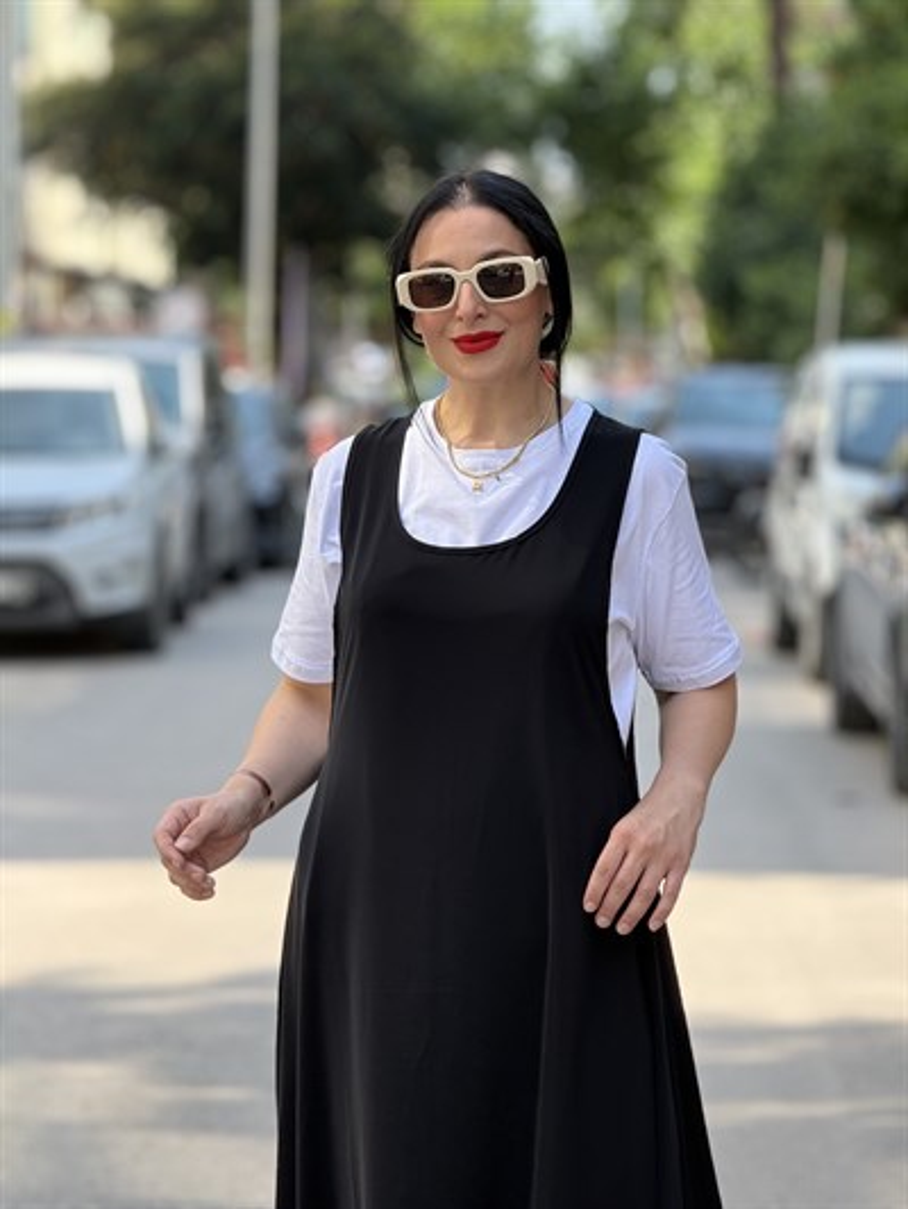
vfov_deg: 16.4
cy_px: 604
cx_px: 454
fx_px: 4195
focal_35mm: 120
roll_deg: -0.8
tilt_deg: -3.2
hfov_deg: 12.4
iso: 50
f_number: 2.8
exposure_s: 1/297
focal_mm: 15.66
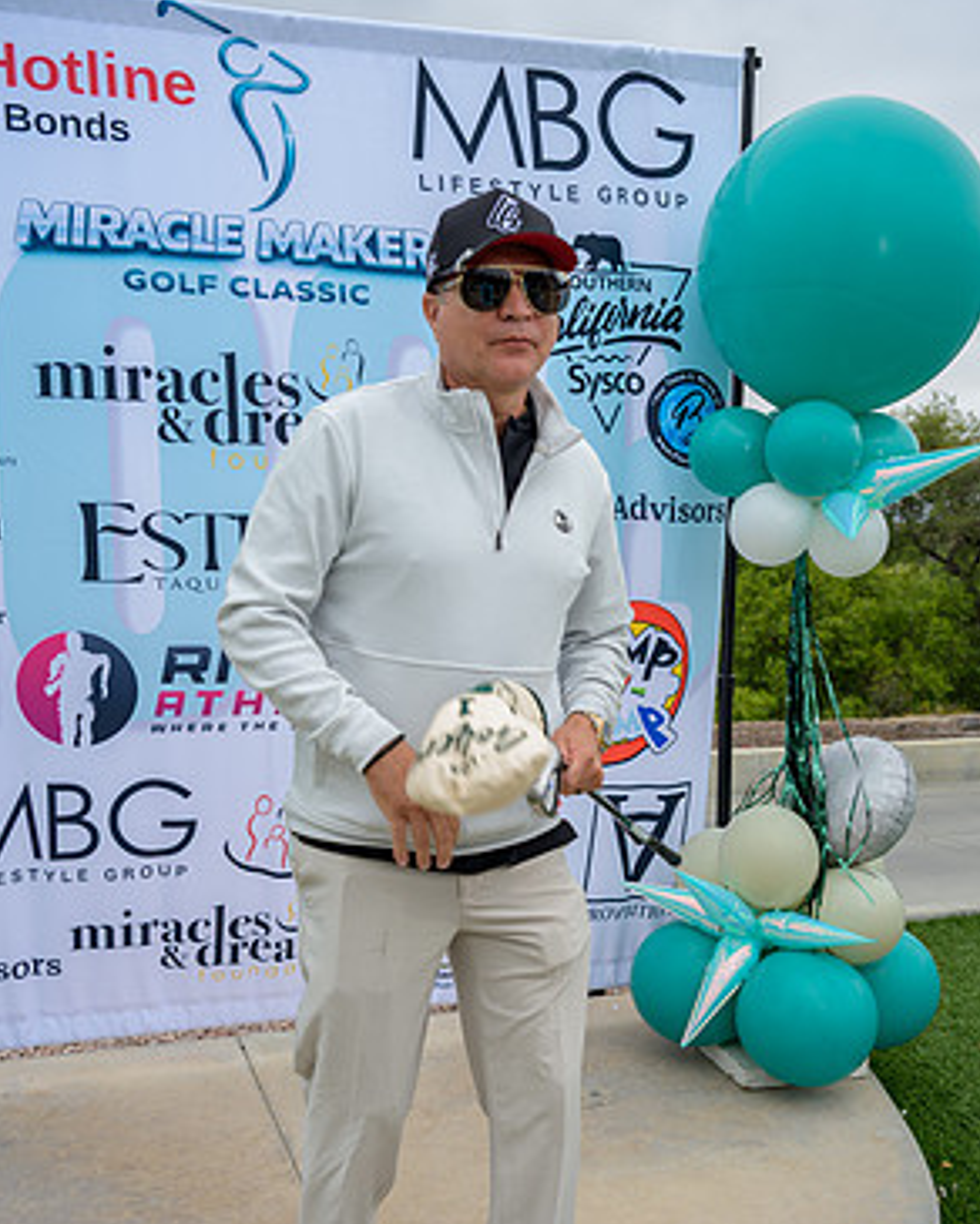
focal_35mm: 37
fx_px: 1341
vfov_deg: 49.0
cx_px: 493
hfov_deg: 40.1
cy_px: 691
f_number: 4
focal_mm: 32
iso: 125
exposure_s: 1/200
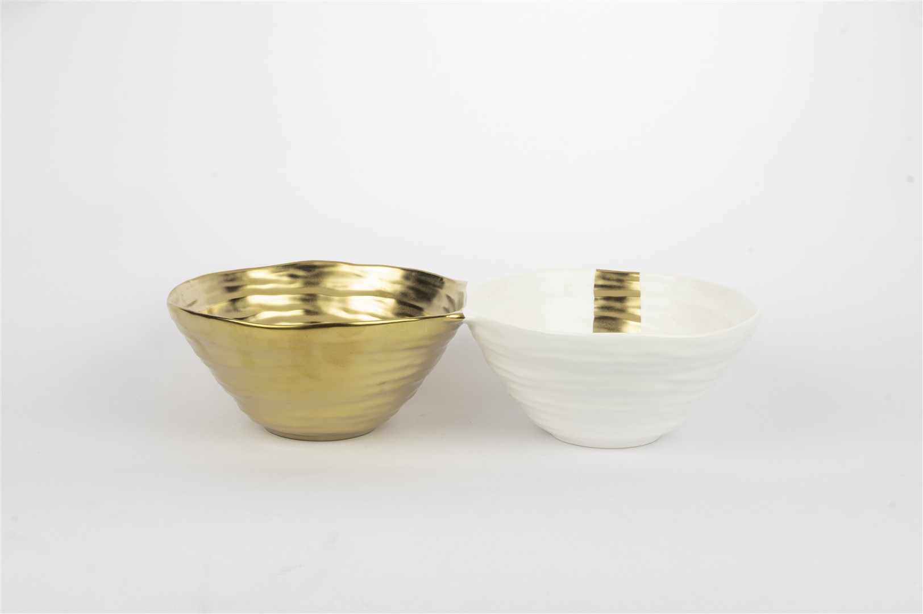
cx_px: 462
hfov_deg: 33.4
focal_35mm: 60
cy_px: 307
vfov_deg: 22.6
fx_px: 1537
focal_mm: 40
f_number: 20
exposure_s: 1/100
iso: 100
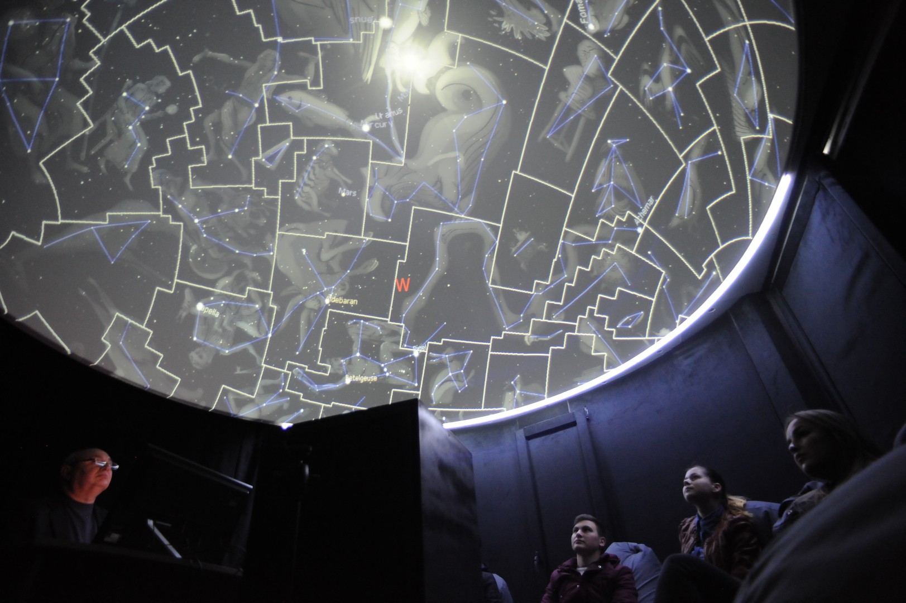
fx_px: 503
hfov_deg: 84.0
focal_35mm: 20
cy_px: 302
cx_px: 453
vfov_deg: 61.9
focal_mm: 20
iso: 3200
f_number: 4.5
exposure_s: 1/5
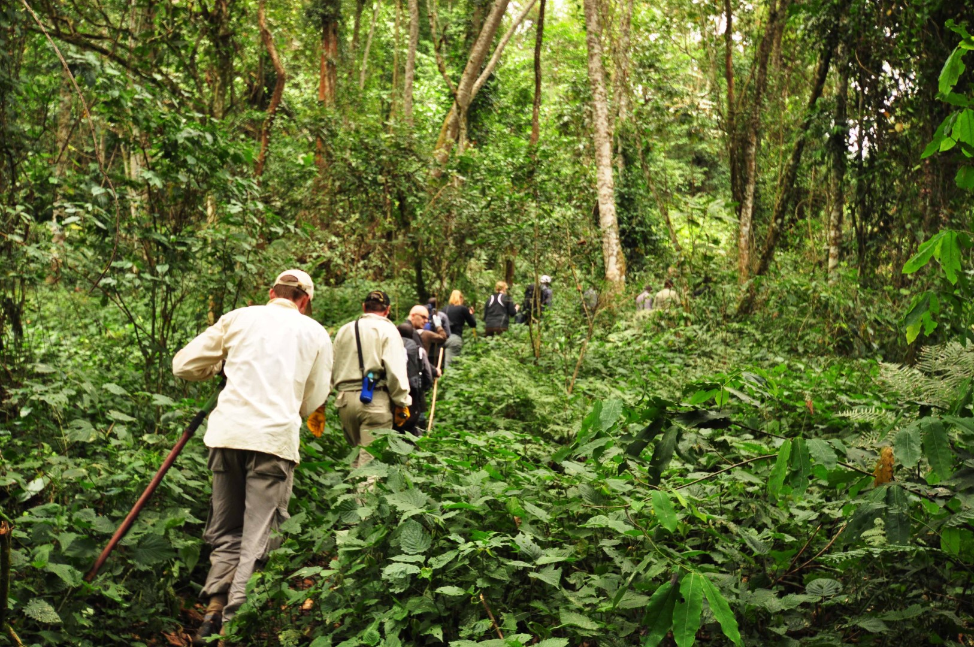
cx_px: 487
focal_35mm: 36
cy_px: 324
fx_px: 973
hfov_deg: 53.2
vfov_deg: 36.8
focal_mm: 24
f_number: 5
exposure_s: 1/200
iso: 640
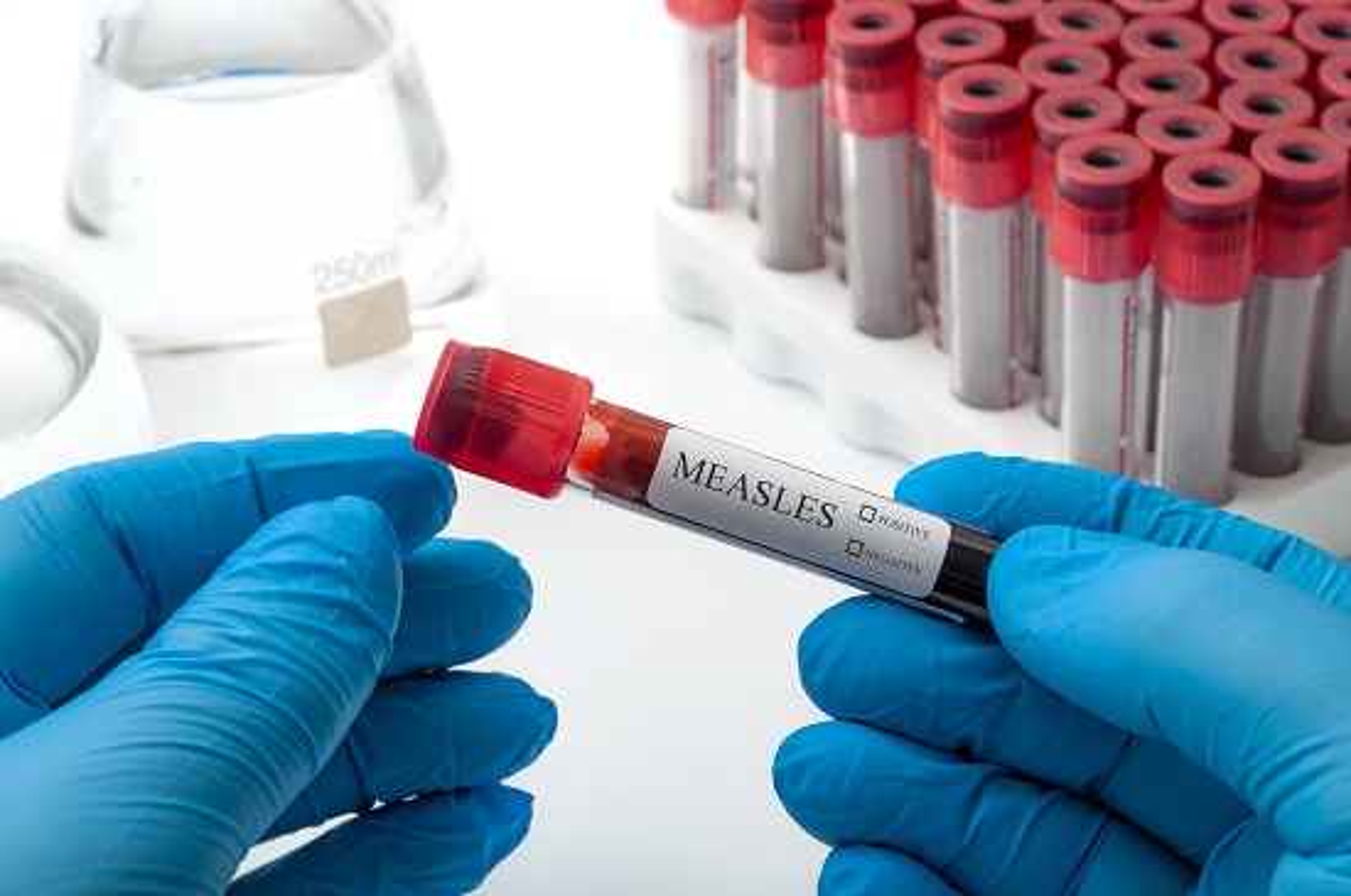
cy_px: 448
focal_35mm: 72
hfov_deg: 28.1
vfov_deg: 18.9
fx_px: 2698
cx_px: 676
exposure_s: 1/160
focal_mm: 48
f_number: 11
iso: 100
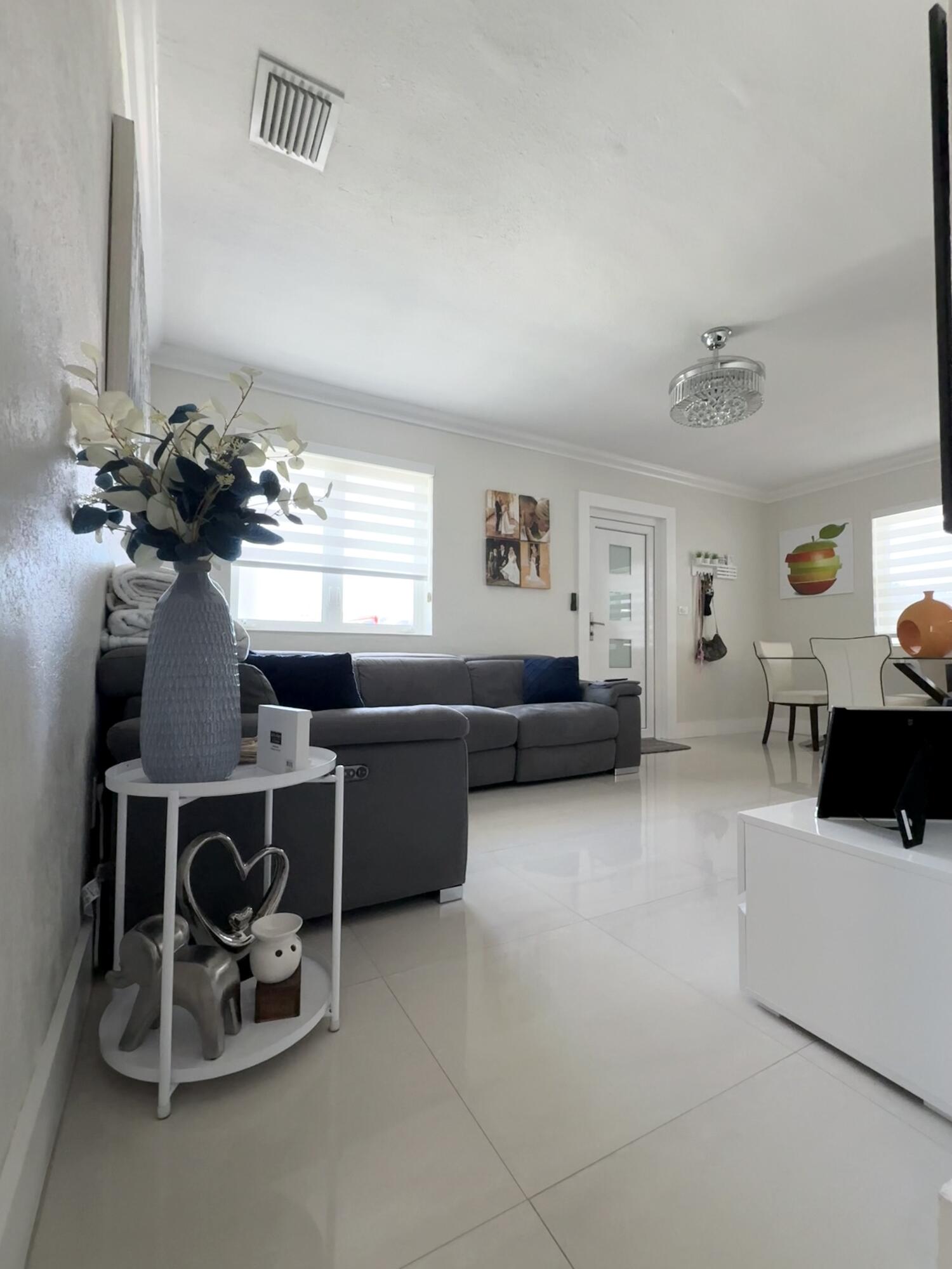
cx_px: 476
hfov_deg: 85.7
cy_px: 634
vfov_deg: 102.1
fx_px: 513
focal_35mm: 14
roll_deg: -0.2
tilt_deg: +2.5
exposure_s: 1/164
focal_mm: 2.22
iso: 16
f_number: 2.2
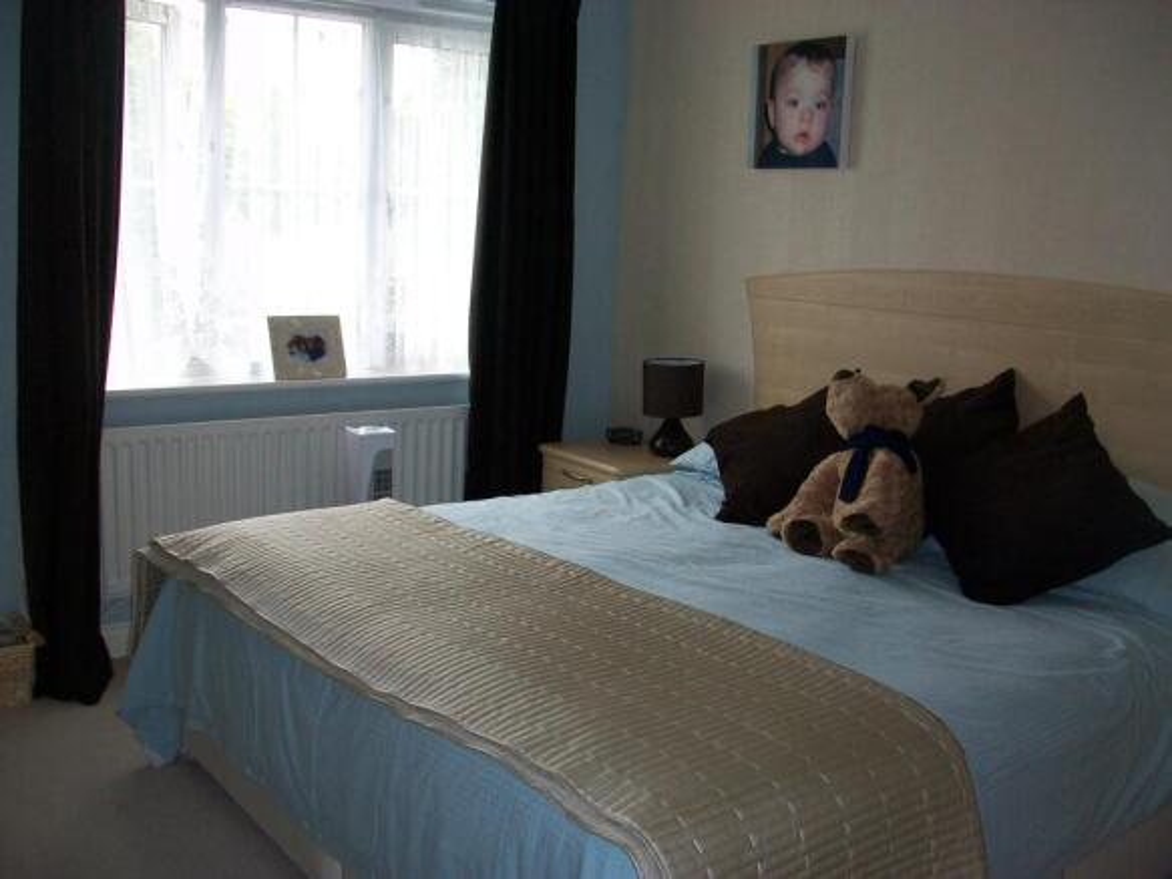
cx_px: 586
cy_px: 440
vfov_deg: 41.8
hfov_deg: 54.0
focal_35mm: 34
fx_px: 1151
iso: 120
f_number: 2.8
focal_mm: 5.7
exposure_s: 1/60
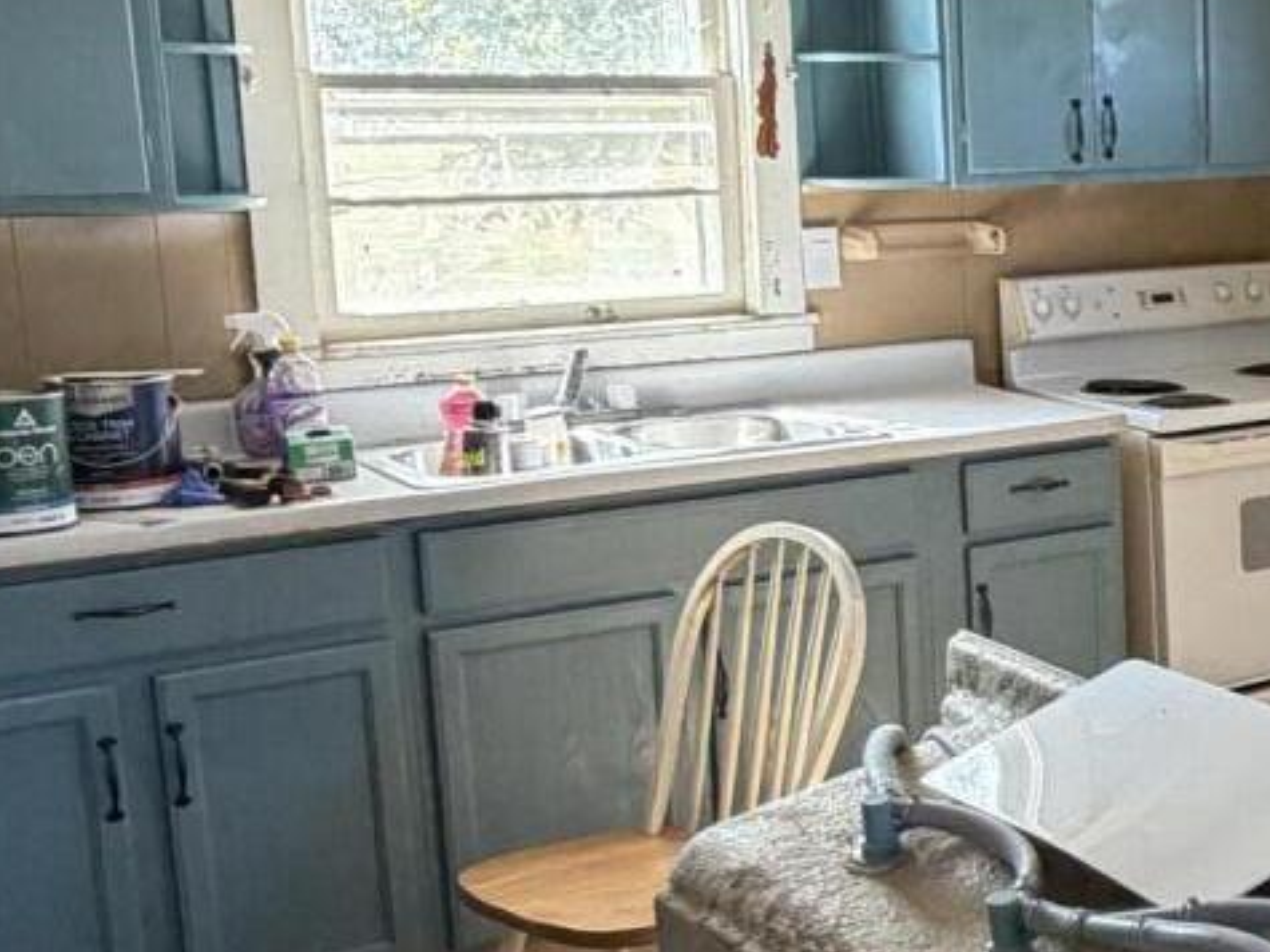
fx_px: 2164
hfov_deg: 28.8
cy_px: 479
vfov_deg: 24.8
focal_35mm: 59
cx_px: 1487
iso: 320
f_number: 2.2
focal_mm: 2.22
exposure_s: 1/110
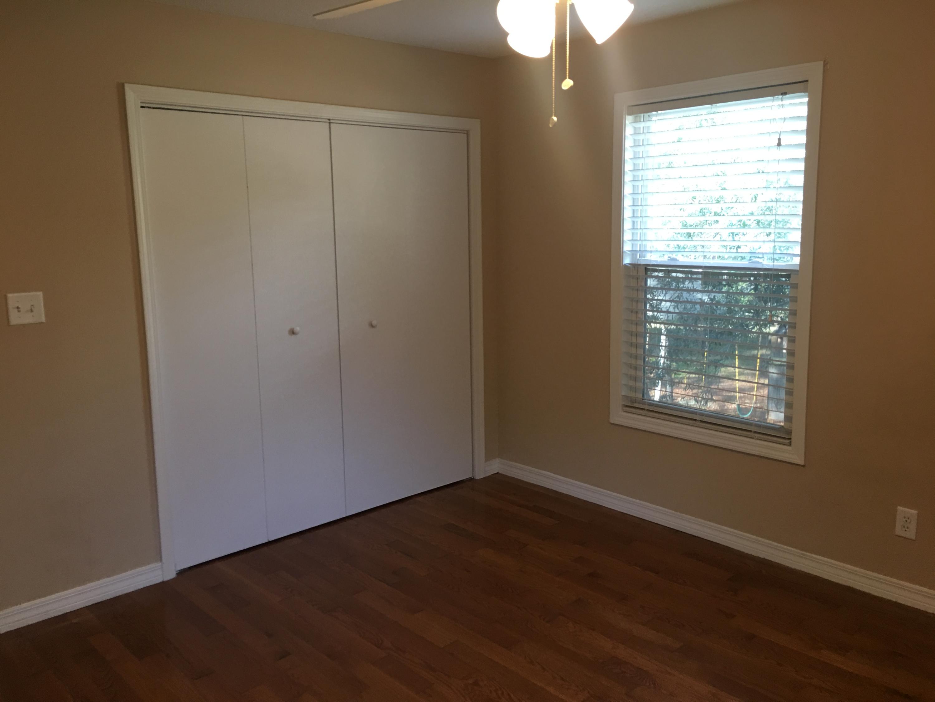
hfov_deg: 61.7
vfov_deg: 48.2
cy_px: 351
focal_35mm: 29
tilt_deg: -7.8
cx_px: 468
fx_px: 783
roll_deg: +0.5
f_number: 2.2
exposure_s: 1/15
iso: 32
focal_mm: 4.15
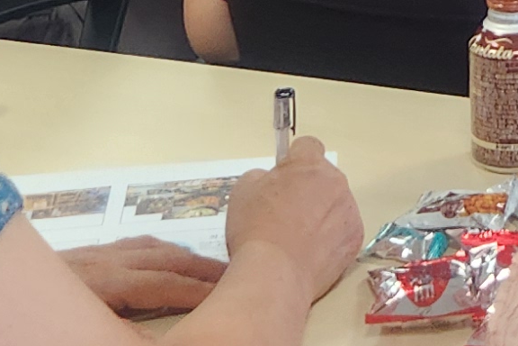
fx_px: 2388
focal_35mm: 166
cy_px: -587
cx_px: 751
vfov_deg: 7.5
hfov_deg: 11.9
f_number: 1.8
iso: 200
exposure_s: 1/120
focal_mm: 5.4
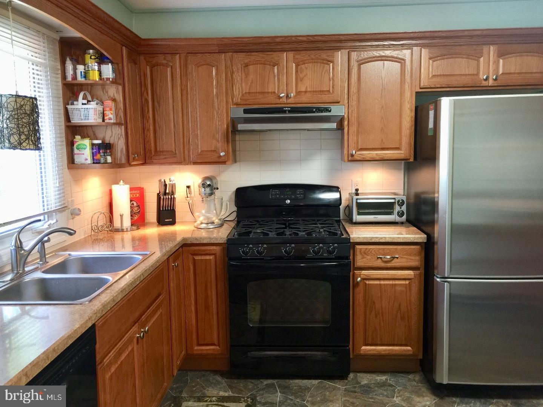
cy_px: 204
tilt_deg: -6.3
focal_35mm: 29
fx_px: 455
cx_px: 272
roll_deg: +0.3
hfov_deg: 61.7
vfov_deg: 48.2
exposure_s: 1/15
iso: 50
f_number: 2.2
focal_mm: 4.15
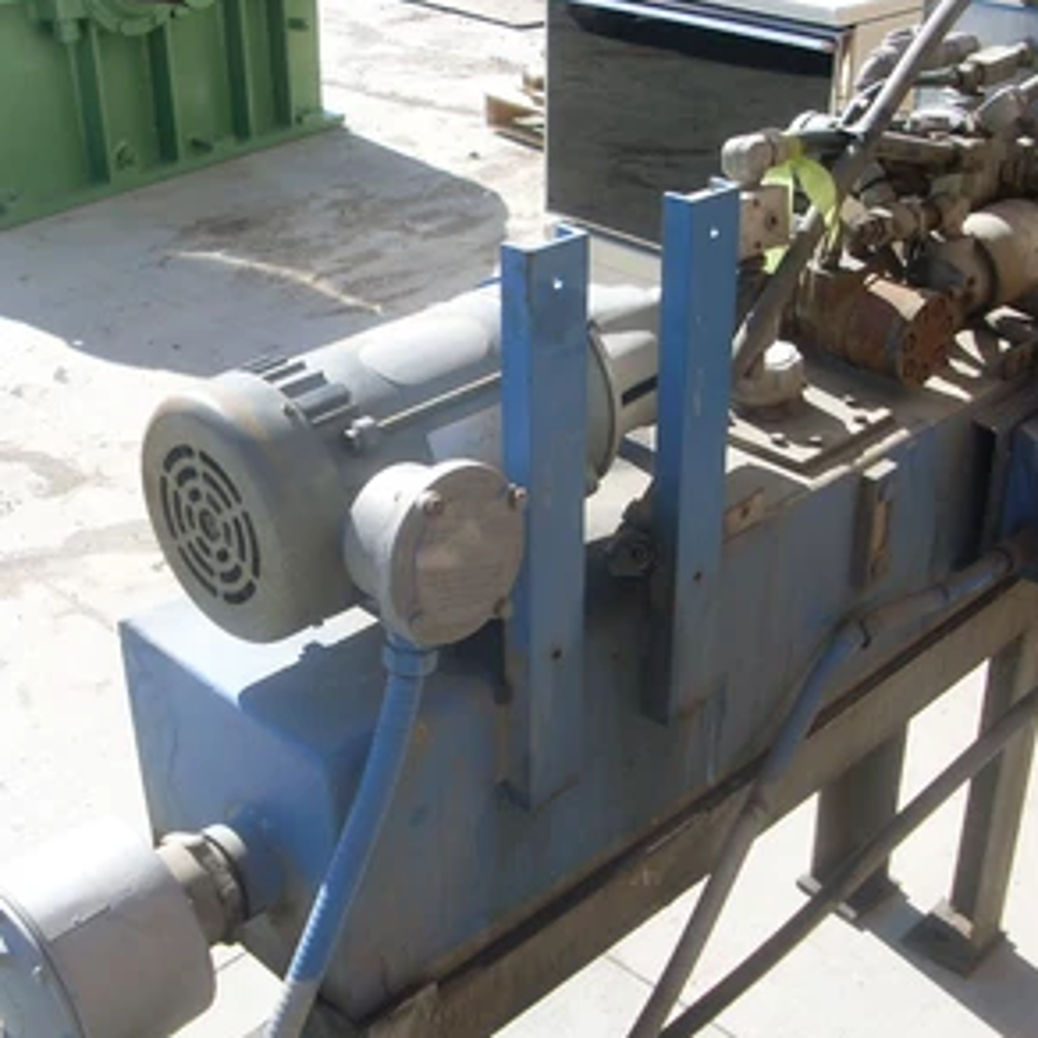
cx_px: 565
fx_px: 1561
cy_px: 523
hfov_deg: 36.8
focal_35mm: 46
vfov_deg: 36.8
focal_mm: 6.3
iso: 80
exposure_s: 1/180
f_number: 7.7
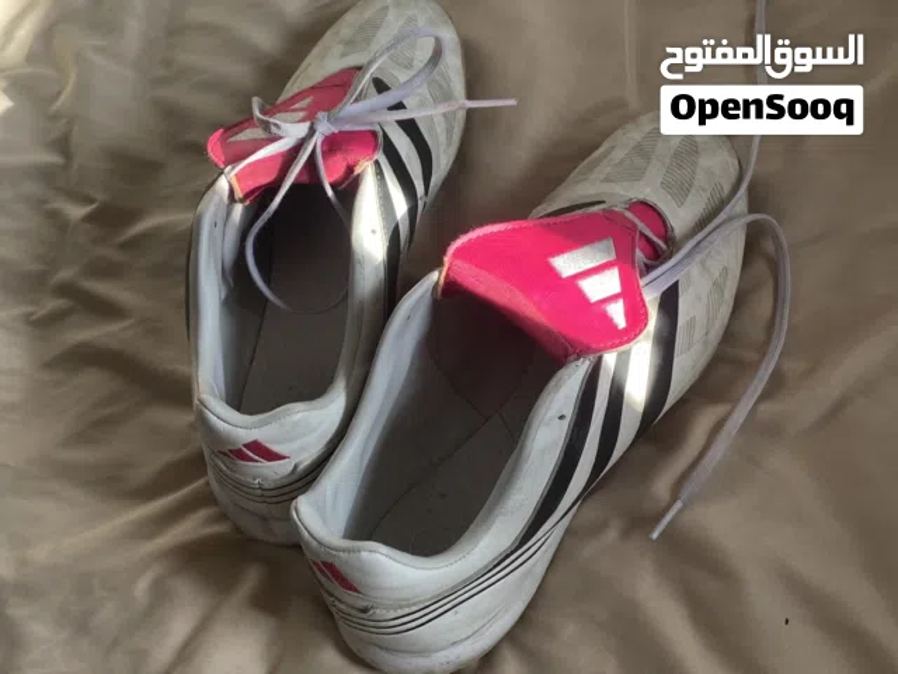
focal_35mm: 26
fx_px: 674
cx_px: 449
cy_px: 337
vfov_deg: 53.1
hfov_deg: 67.3
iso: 32
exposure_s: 1/183
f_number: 1.8
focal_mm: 4.25
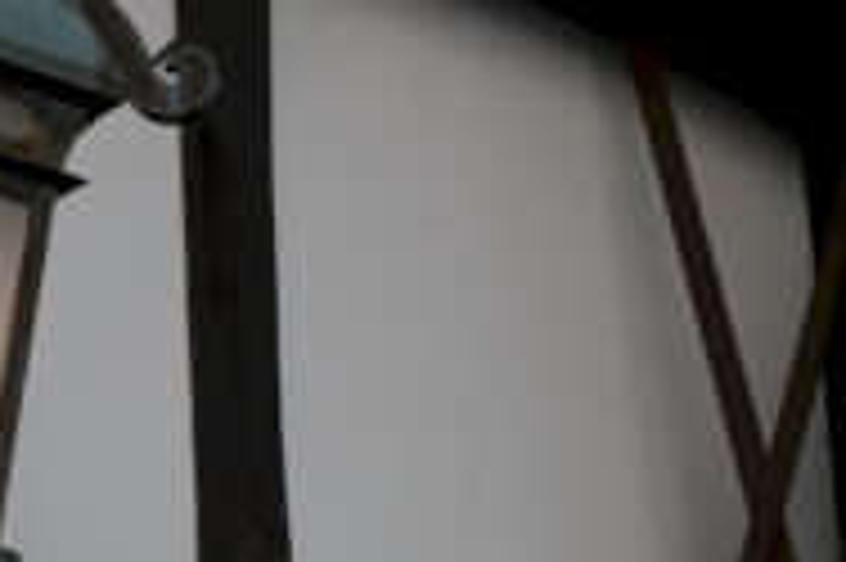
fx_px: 4578
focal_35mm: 195
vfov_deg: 7.0
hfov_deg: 10.6
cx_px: 328
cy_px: 288
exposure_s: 1/250
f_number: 7.1
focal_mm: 40.7
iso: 400
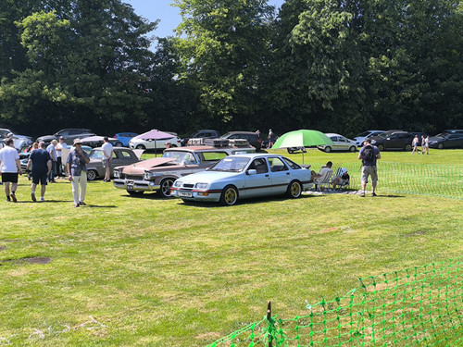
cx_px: 232
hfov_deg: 41.2
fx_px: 615
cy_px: 174
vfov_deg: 31.5
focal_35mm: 46
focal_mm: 6.14
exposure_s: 1/655
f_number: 1.65
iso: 50
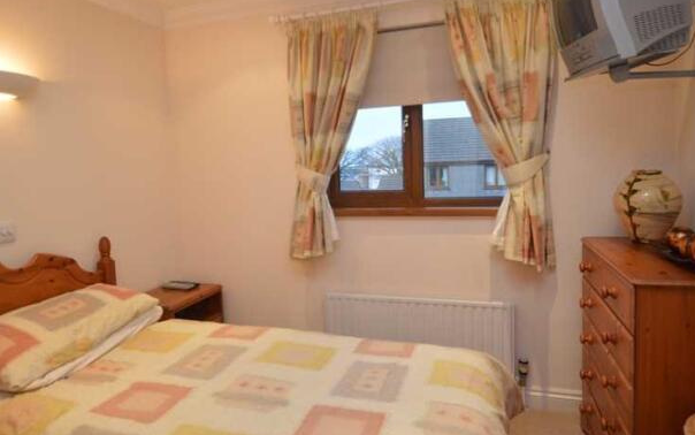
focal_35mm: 22
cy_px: 190
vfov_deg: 55.9
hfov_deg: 80.8
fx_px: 408
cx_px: 341
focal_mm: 13
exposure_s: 1/60
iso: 450
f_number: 3.8
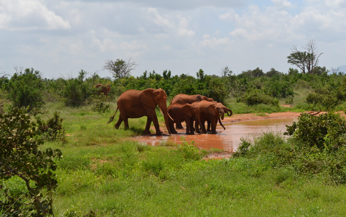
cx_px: 173
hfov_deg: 24.5
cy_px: 110
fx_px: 797
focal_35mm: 85
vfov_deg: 15.5
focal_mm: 55
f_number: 8
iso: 100
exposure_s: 1/250
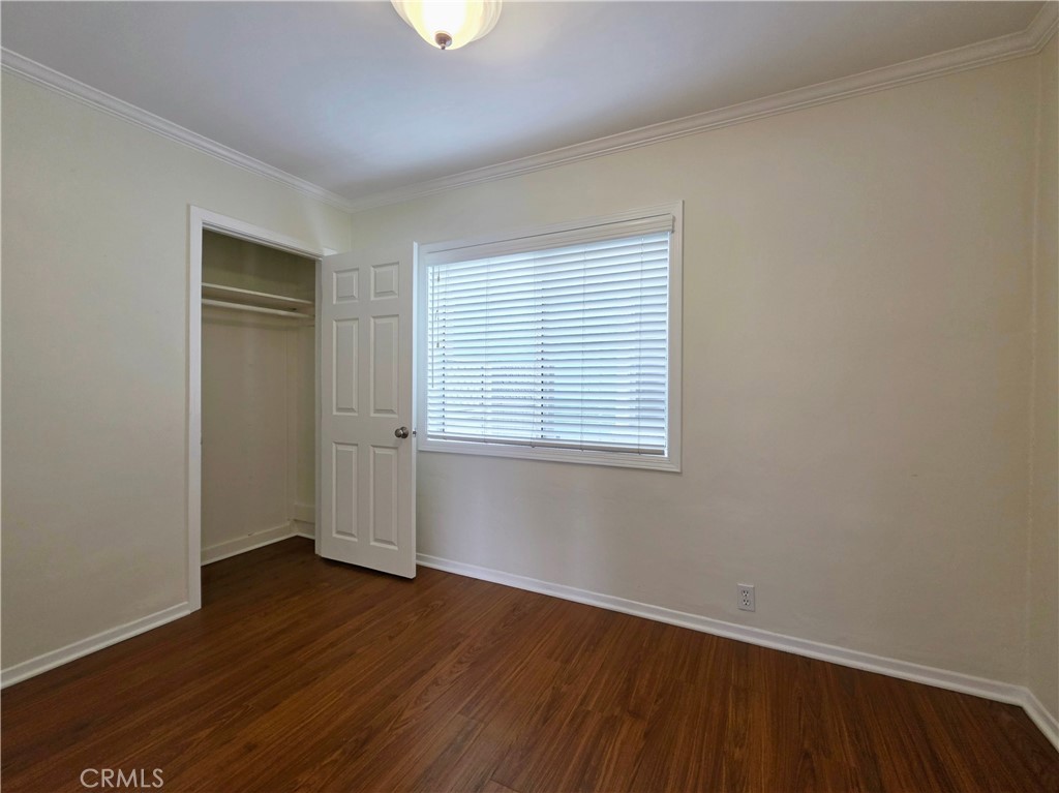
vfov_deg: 89.9
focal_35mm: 13
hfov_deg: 106.2
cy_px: 396
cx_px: 530
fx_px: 398
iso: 64
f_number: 1.9
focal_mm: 2.2
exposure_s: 1/120
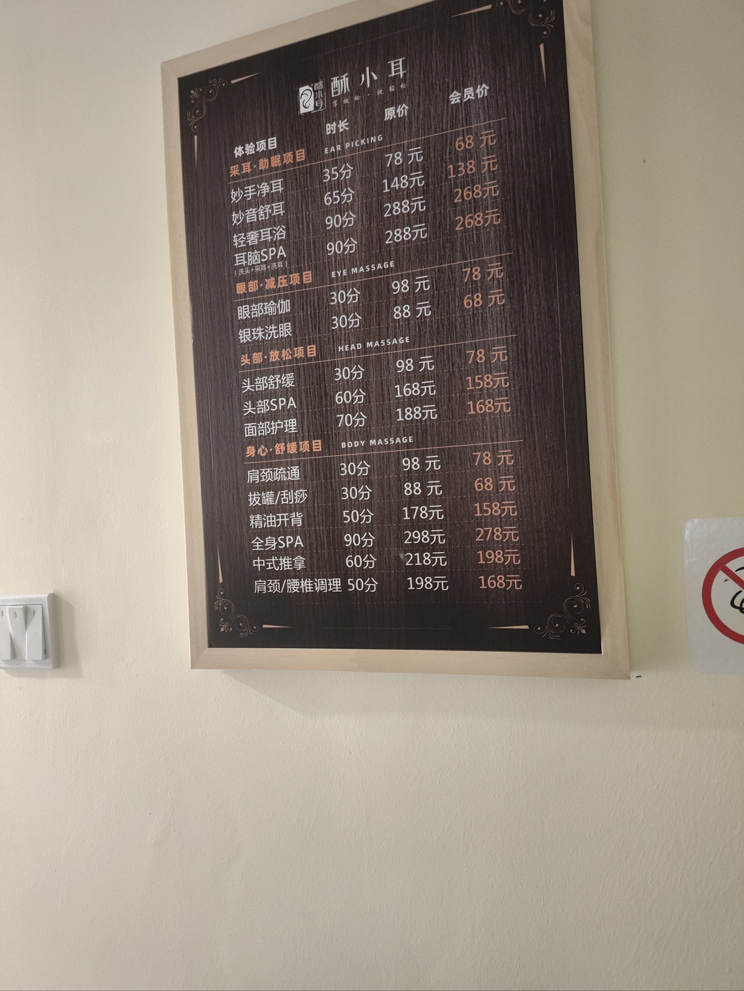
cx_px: 372
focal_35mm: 25
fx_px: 716
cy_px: 496
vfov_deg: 69.4
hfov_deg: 54.9
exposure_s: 1/25
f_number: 1.79
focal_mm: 4.71
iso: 1265
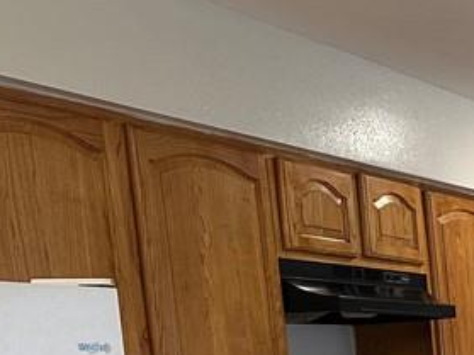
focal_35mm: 88
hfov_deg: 18.8
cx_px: 771
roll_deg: +2.3
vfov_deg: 15.4
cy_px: 542
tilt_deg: -8.4
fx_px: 1204
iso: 250
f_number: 1.78
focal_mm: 6.86
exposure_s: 1/60
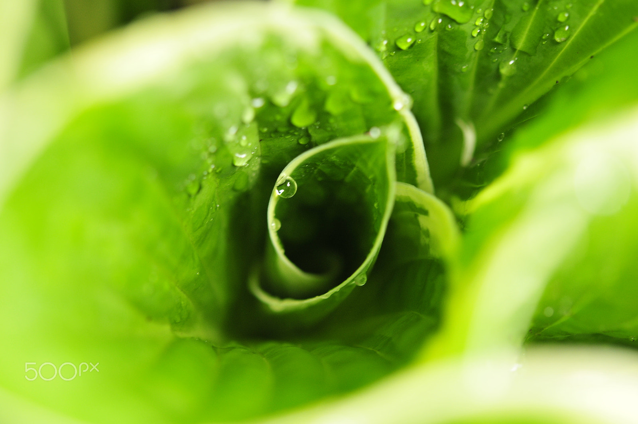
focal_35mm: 90
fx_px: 1593
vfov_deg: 15.2
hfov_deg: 22.6
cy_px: 212
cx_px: 319
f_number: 3.5
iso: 500
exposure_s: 1/50
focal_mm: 60
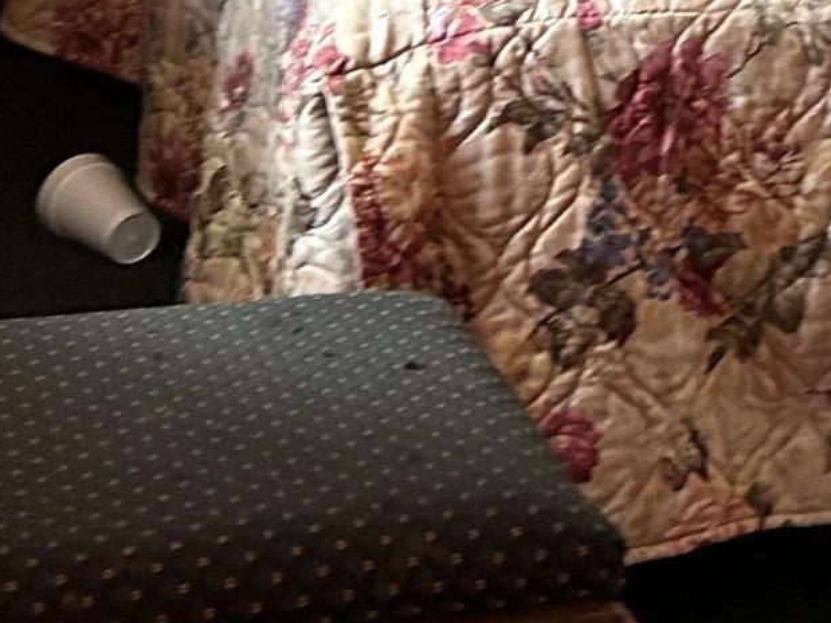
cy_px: -614
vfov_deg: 10.6
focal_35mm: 129
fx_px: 3096
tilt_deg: -4.1
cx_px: 1259
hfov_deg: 14.3
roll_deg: -3.4
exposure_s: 1/60
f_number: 1.5
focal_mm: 5.7
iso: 125
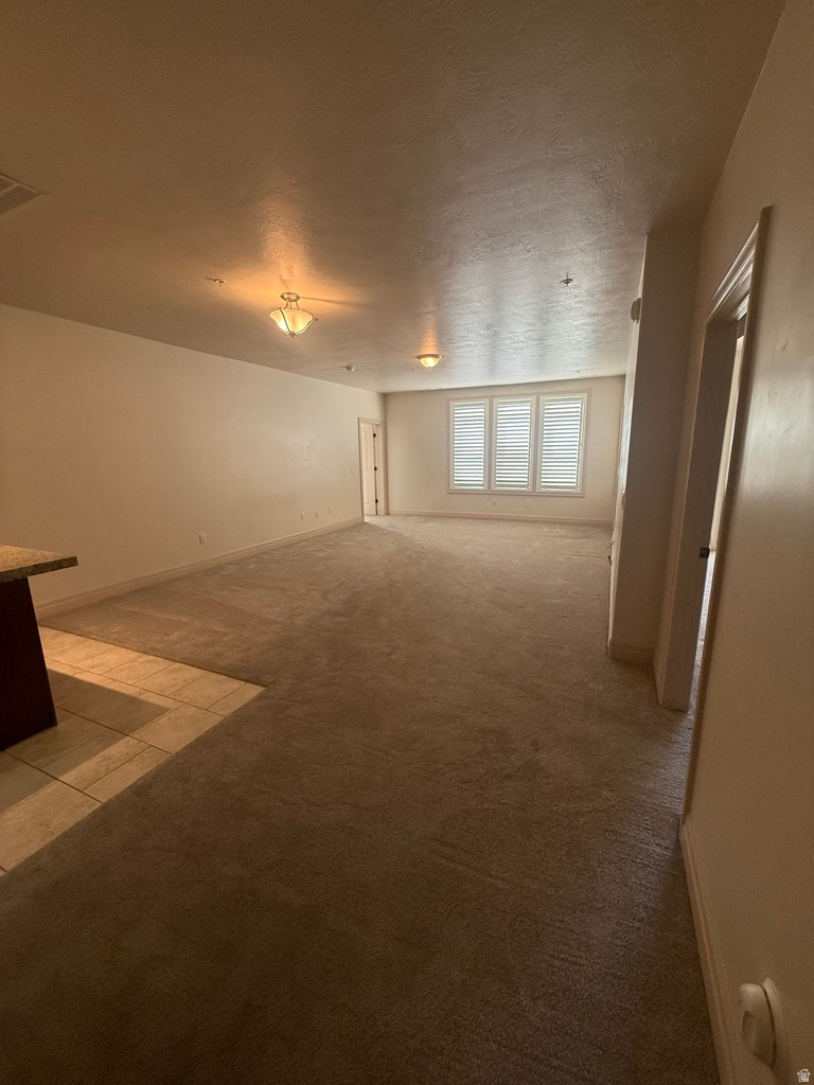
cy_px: 542
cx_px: 407
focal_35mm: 14
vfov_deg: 102.1
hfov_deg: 85.7
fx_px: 439
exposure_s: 1/120
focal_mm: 2.22
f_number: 2.2
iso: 250
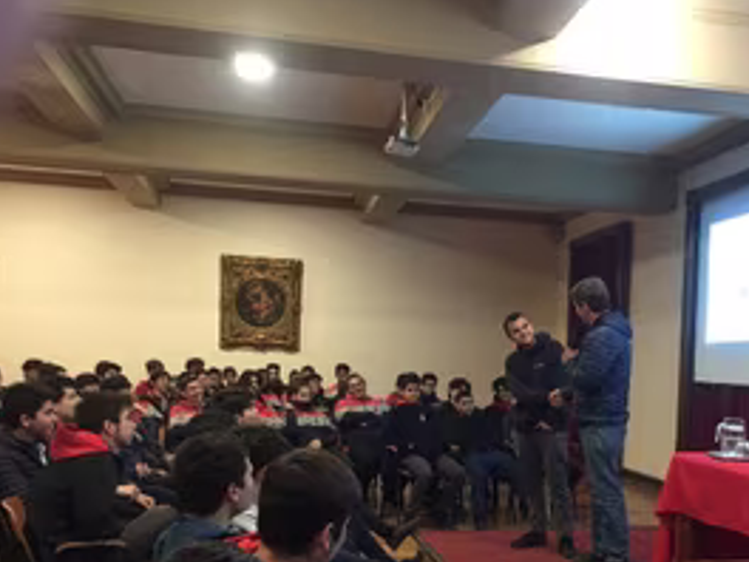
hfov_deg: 42.0
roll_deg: -2.5
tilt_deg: -2.2
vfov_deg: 32.3
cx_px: 533
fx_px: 952
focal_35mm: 44
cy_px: 412
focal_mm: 4.15
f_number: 2.2
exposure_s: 1/8
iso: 125
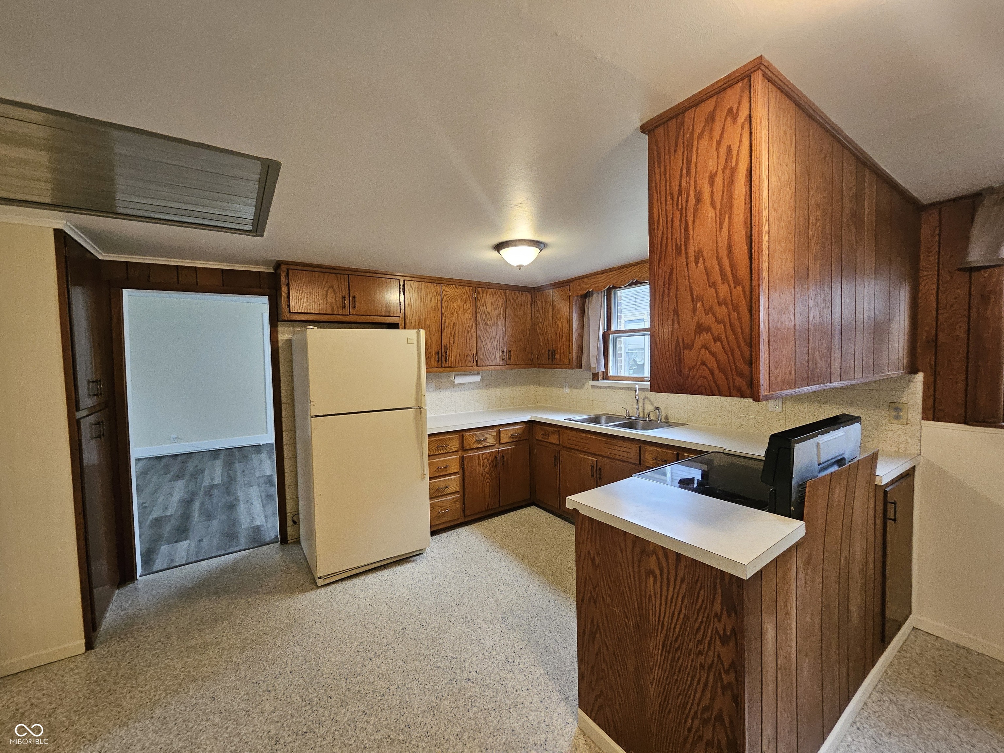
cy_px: 376
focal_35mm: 13
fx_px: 377
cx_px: 502
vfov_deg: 89.9
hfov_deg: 106.2
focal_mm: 1.74
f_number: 2.2
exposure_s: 1/60
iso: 320
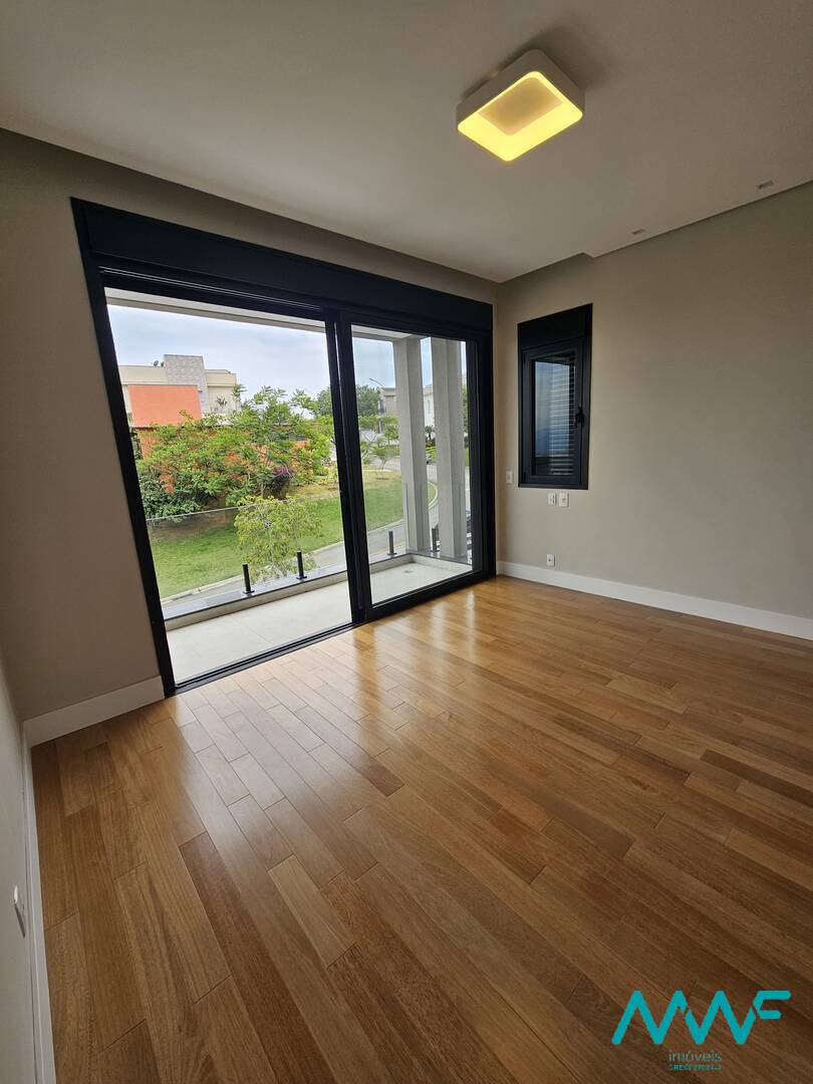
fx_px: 407
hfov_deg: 89.9
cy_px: 542
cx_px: 406
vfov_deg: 106.2
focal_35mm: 13
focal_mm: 2.2
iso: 50
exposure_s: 1/361
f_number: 2.2
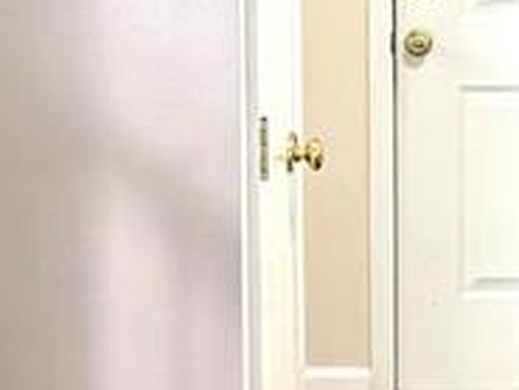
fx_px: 1995
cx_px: 446
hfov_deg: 14.7
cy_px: -8
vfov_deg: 11.0
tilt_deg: -3.6
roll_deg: +0.0
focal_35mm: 133
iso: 200
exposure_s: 1/120
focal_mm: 6.76
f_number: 1.78
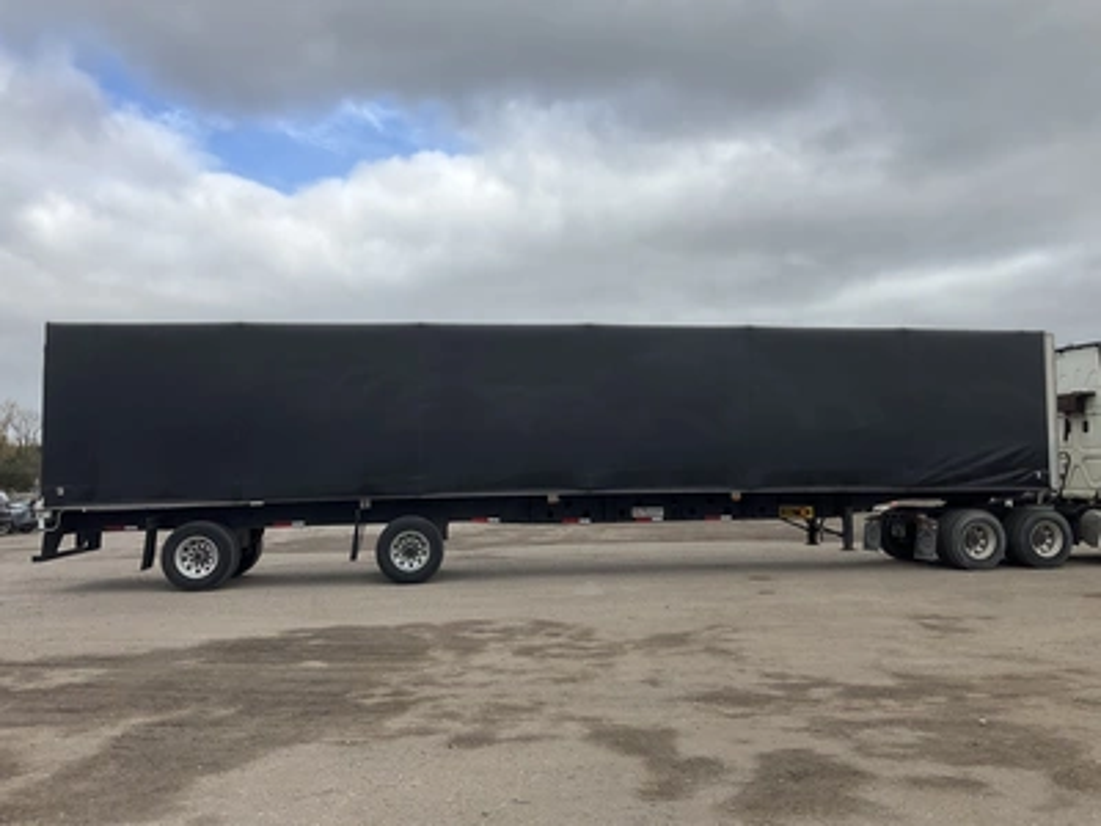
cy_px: 413
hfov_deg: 61.7
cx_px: 550
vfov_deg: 48.2
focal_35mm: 29
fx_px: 922
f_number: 1.8
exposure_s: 1/1451
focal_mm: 3
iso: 25
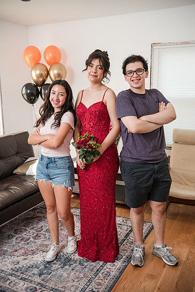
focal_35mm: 36
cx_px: 98
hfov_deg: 36.9
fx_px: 292
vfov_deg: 53.1
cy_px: 146
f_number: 3.2
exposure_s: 1/250
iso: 1000
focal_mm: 36
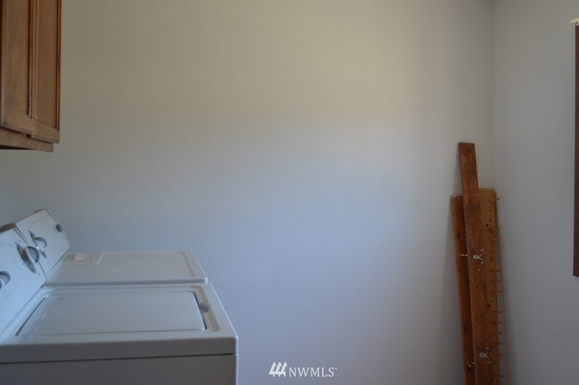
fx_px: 659
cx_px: 303
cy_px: 173
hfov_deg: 47.4
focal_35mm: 41
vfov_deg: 32.5
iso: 400
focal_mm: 24
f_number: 4
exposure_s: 1/60
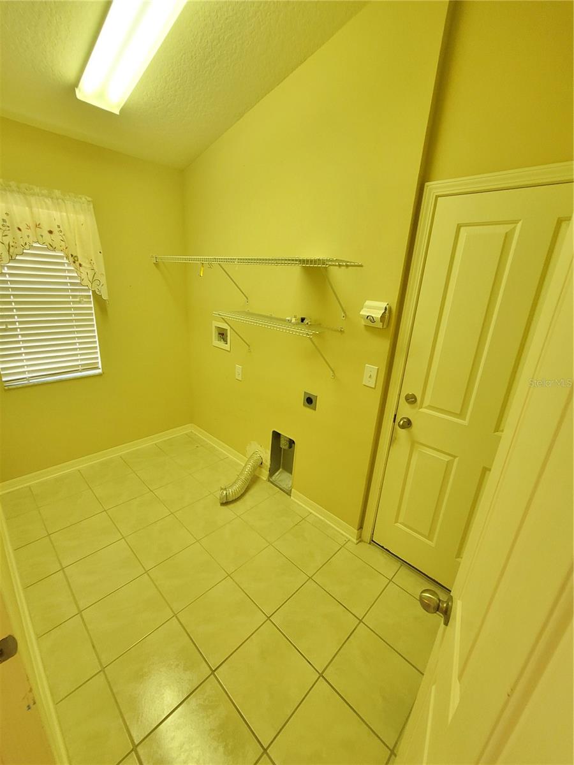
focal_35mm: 13
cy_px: 382
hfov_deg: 89.9
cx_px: 287
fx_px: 287
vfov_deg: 106.2
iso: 320
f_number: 2.2
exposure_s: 1/60
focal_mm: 2.2
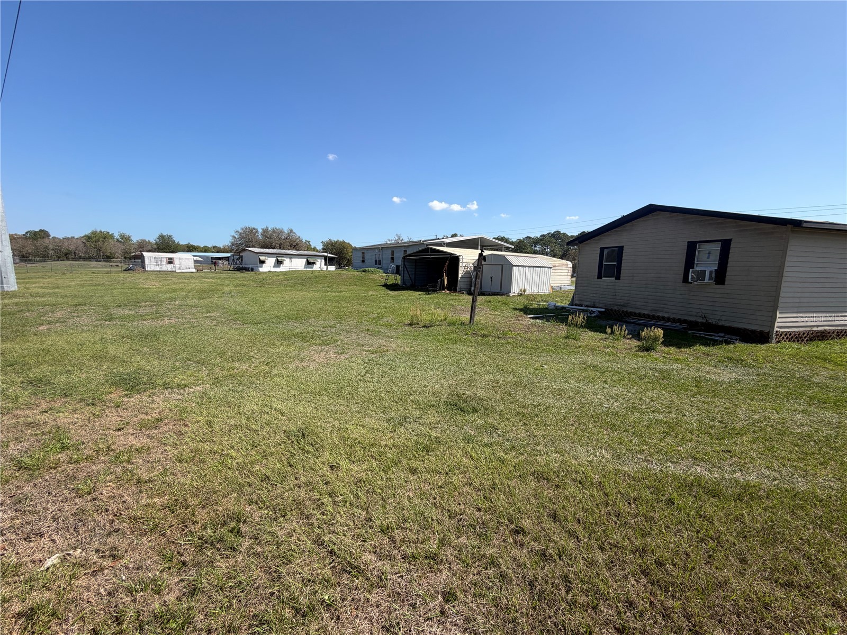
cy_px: 318
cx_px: 424
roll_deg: -0.8
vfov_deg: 85.7
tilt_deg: -7.0
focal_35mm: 14
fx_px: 343
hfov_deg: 102.1
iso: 20
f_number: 2.2
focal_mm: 2.22
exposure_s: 1/770
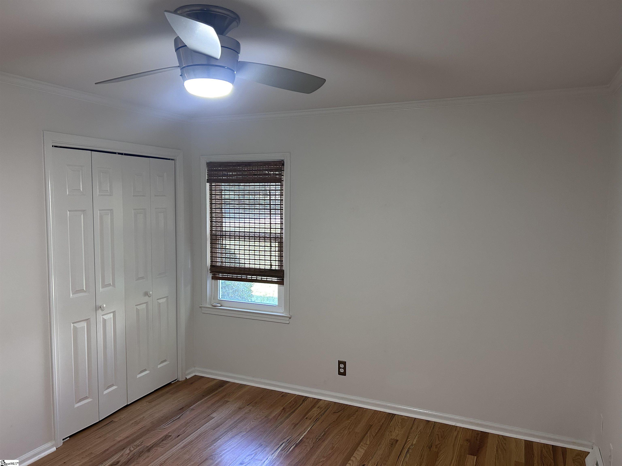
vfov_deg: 53.1
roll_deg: -0.5
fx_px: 467
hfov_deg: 67.3
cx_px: 311
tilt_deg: -4.9
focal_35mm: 26
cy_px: 233
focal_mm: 5.7
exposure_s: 1/60
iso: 160
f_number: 1.5
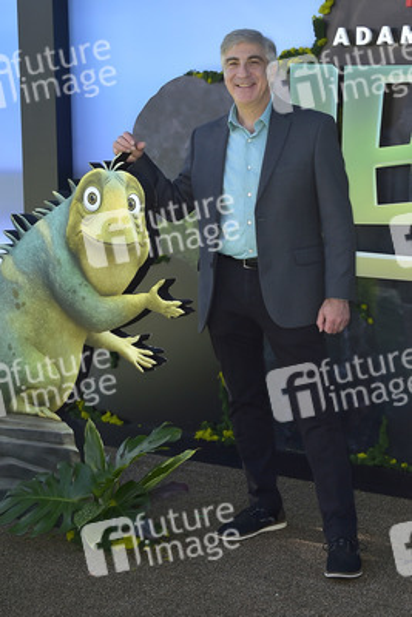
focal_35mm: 48
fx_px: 823
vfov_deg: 41.1
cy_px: 308
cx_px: 206
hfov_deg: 28.1
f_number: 7.1
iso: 125
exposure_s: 1/250
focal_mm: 48
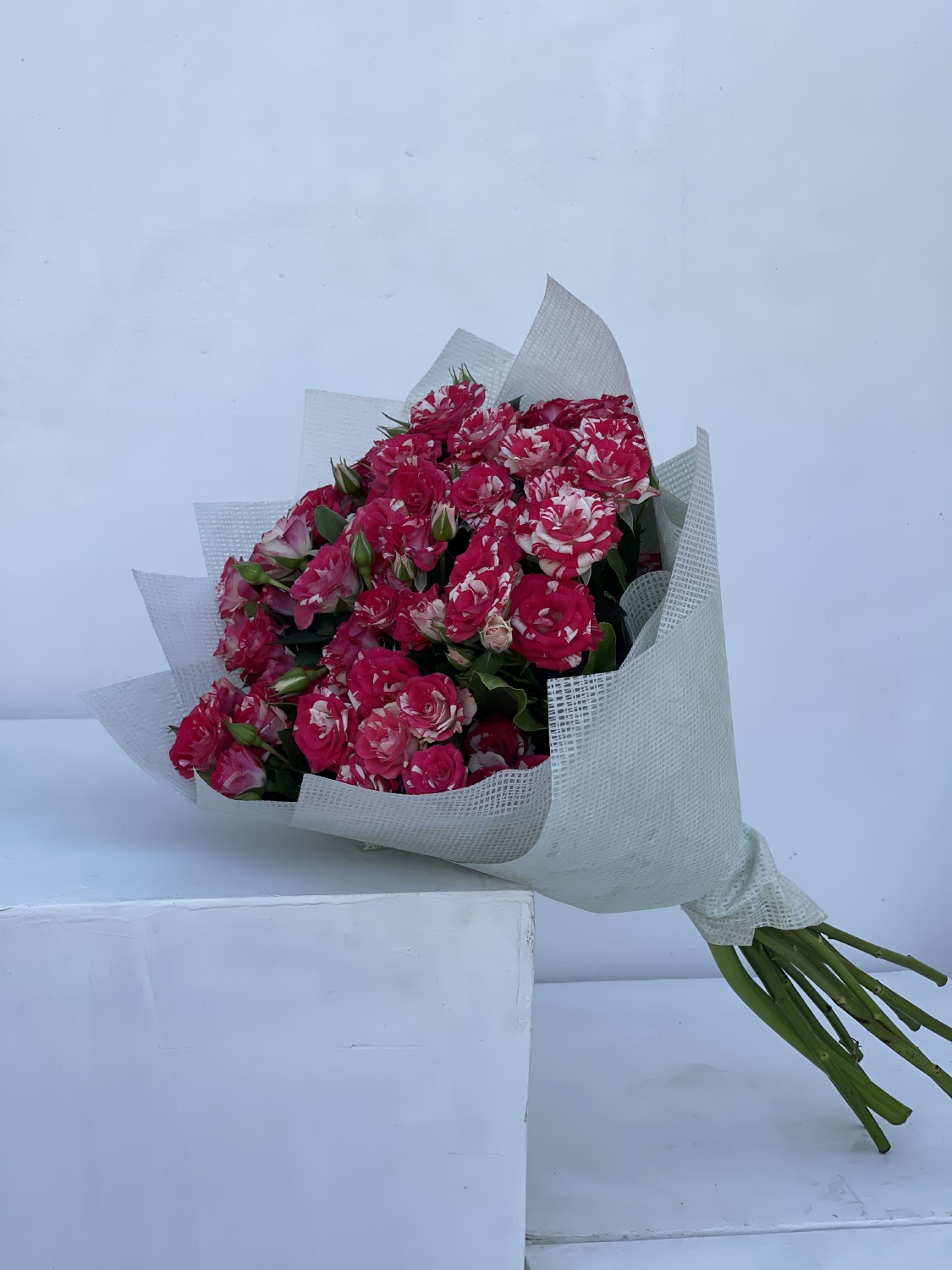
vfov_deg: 30.3
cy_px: 635
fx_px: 2347
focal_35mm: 64
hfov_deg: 22.9
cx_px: 476
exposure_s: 1/206
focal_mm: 7.5
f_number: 2.2
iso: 20
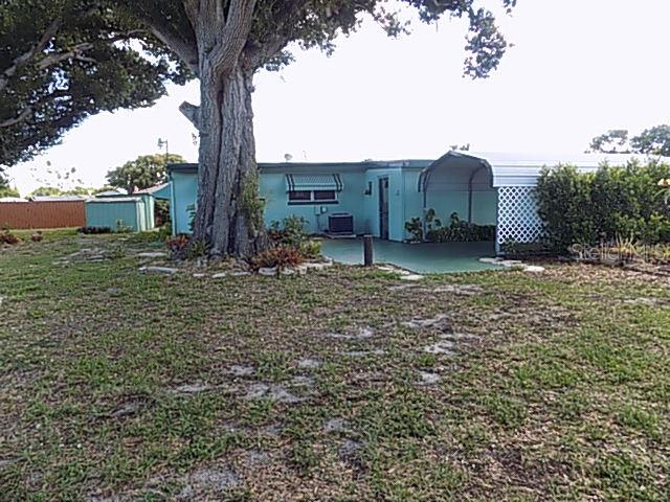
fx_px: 445
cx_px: 335
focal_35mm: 23
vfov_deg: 58.9
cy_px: 251
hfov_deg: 73.9
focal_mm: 4
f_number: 3.1
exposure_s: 1/200
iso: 80
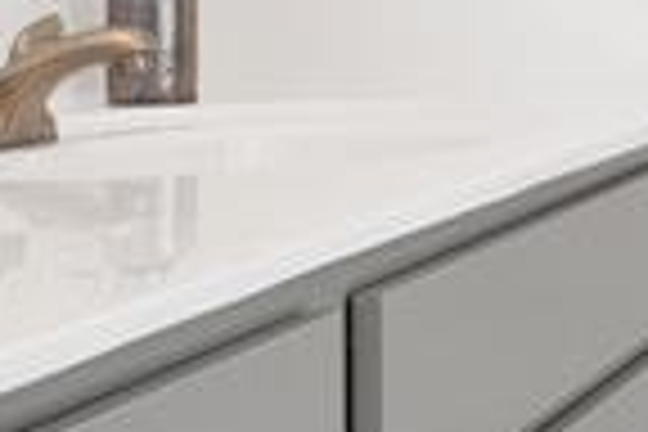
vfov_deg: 11.9
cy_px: -18
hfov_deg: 14.8
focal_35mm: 114
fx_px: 2052
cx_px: 1282
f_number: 6.3
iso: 400
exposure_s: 1/30
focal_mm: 8
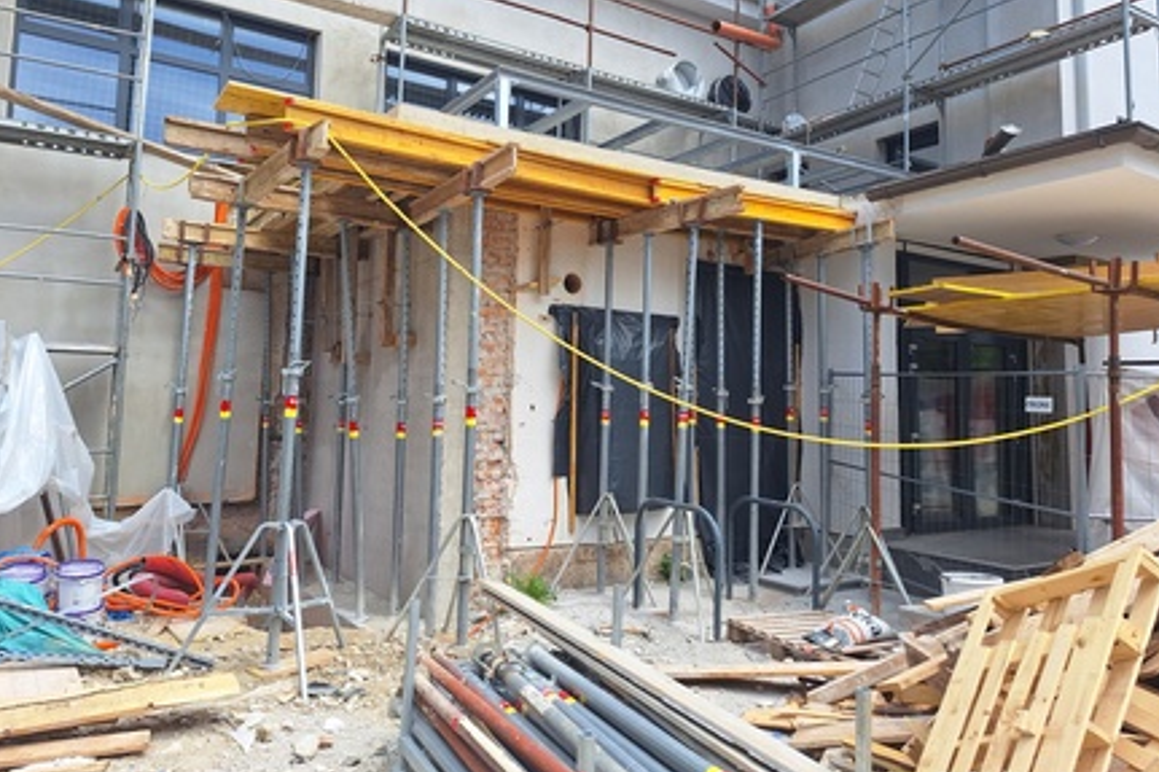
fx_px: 805
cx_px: 557
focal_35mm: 25
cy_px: 344
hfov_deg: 71.5
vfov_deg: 51.2
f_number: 1.8
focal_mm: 5.54
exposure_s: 1/1314
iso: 40
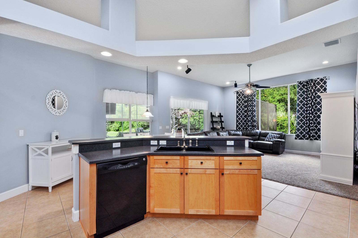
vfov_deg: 77.2
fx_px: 149
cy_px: 119
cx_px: 179
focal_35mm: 15
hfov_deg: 100.5
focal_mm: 10
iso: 200
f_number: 8
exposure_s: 1/4
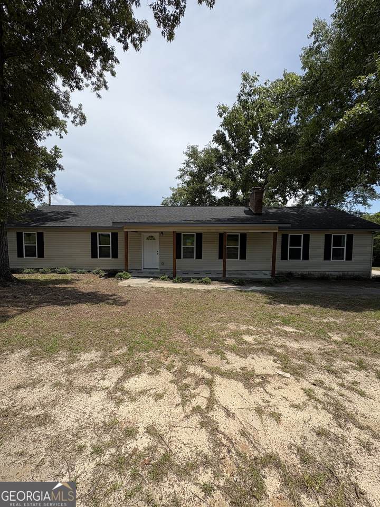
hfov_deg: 85.7
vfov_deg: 102.1
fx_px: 205
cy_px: 254
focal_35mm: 14
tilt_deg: -3.8
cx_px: 190
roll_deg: -0.4
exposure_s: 1/1880
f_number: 2.2
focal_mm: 2.22
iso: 40
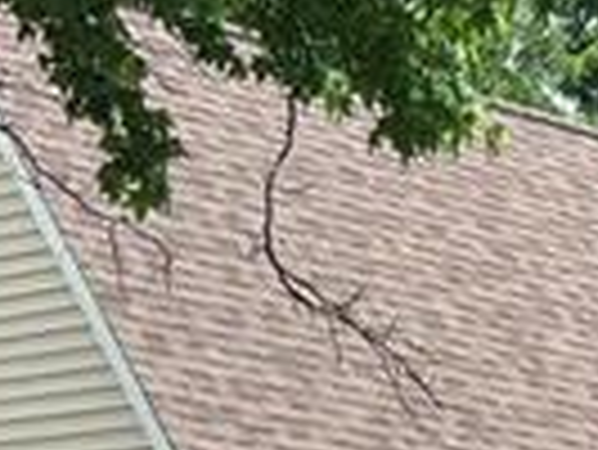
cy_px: 774
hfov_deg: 9.7
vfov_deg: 7.8
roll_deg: -2.2
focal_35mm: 185
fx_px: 3199
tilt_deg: +2.5
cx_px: 1304
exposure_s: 1/1767
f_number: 1.78
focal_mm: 6.76
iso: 80
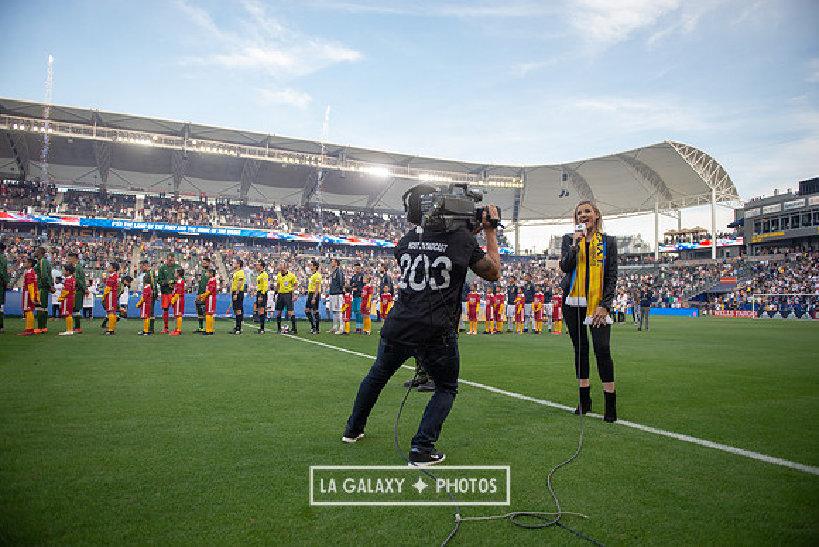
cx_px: 410
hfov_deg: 73.7
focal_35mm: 24
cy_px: 274
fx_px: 546
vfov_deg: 53.2
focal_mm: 24
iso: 400
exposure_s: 1/1000
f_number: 2.8
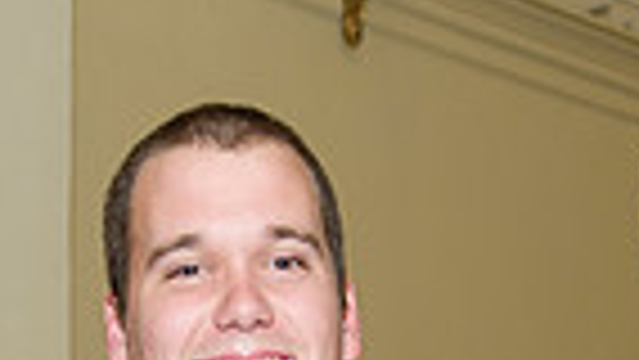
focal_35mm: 150
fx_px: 2543
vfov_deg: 7.6
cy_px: 828
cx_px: 418
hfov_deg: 14.3
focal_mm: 35
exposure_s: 1/125
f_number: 5.6
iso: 800
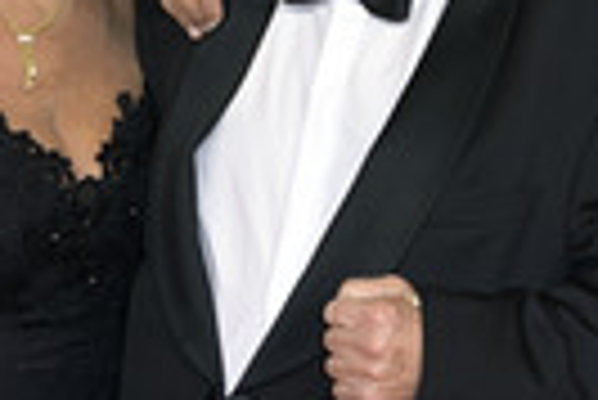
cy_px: 148
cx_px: 492
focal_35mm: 186
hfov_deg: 11.0
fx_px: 3093
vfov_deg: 7.4
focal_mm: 55
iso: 640
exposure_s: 1/250
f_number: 5.6
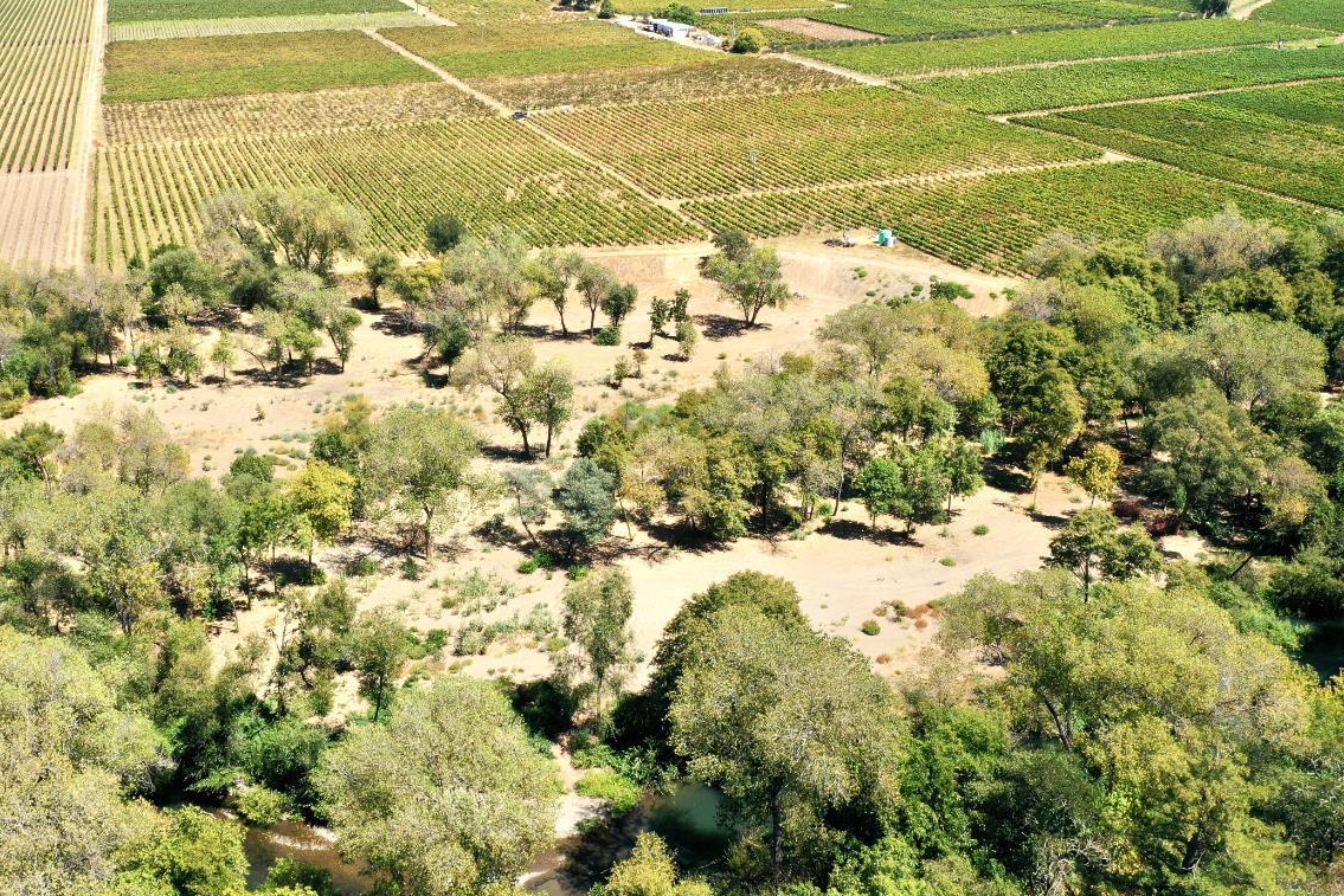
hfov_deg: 51.7
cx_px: 578
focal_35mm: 37
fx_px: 1381
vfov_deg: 35.8
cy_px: 339
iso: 100
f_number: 6.3
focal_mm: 10.26
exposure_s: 1/320
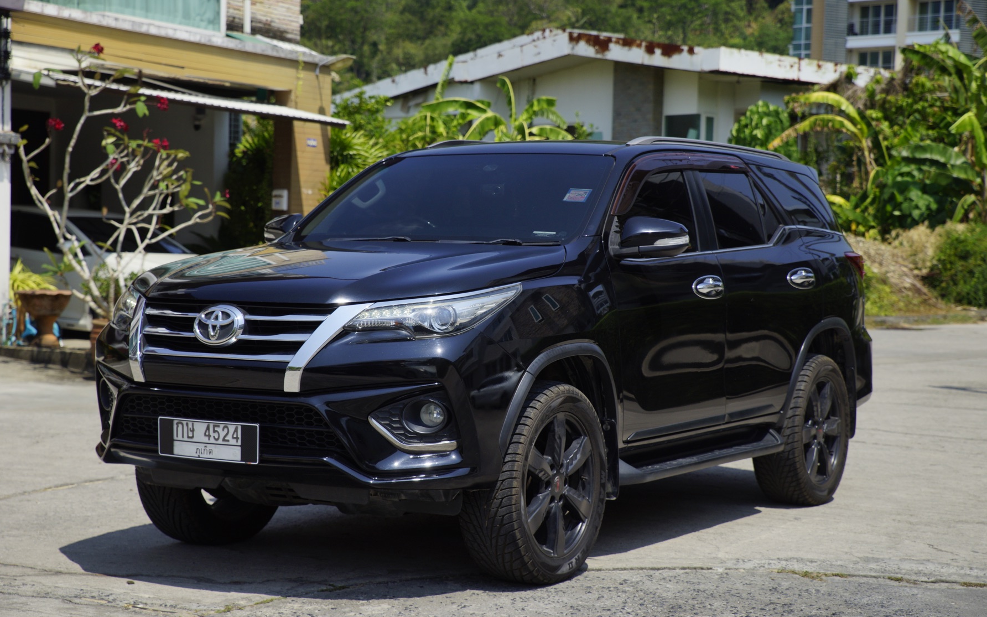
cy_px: 303
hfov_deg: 28.6
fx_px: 1937
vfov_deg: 18.1
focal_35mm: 72
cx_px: 490
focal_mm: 70
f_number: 5
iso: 160
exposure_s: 1/1250
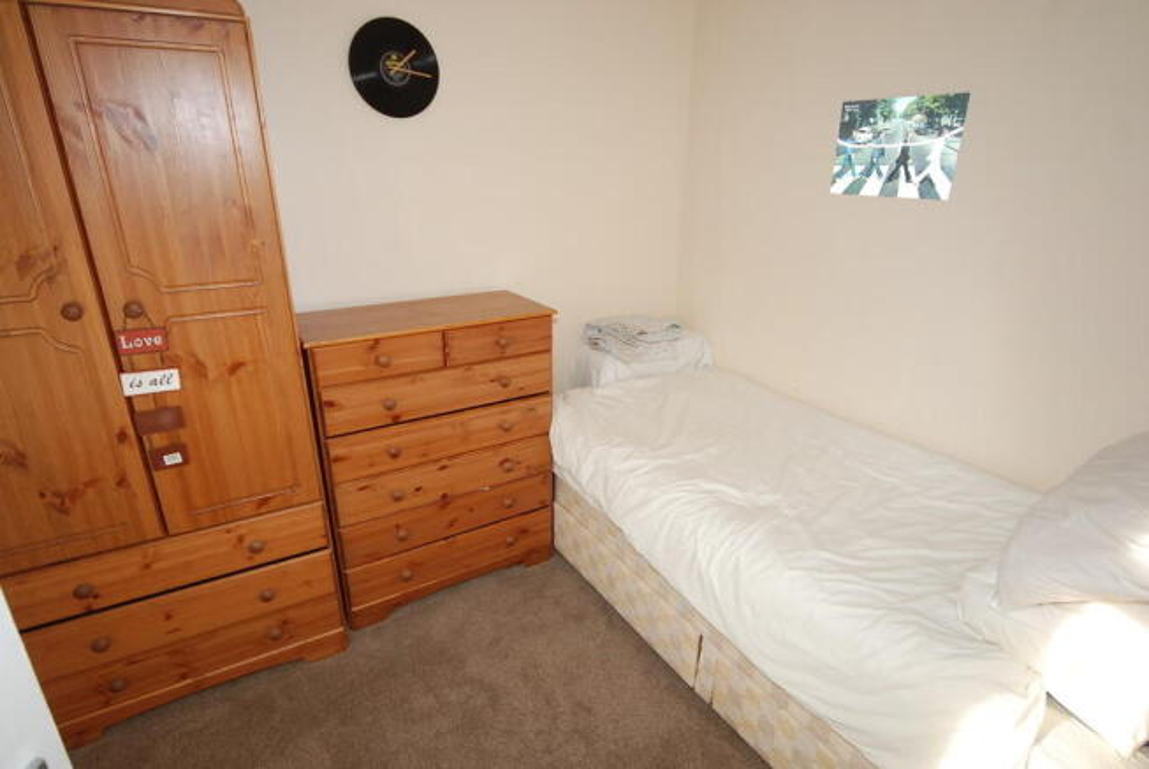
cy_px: 384
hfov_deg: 89.9
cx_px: 574
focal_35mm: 18
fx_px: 575
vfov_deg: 67.5
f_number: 4.5
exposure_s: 1/60
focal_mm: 12
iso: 200
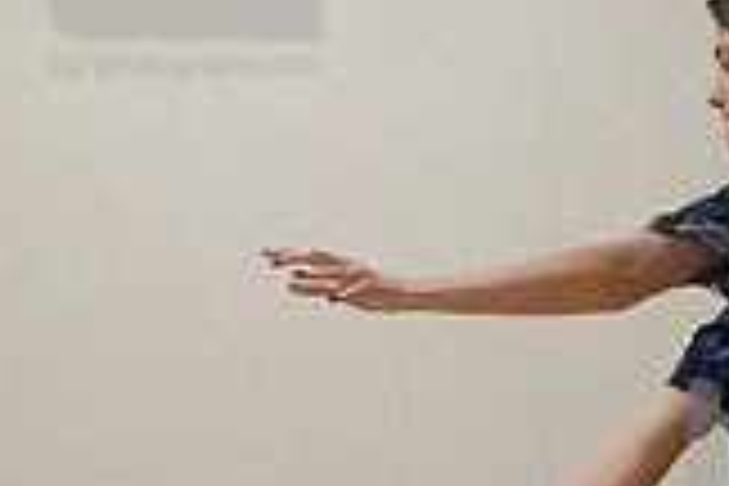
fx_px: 13060
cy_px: 540
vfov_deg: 2.1
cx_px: 824
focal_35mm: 645
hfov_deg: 3.2
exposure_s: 1/1250
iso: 10000
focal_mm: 120
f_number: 4
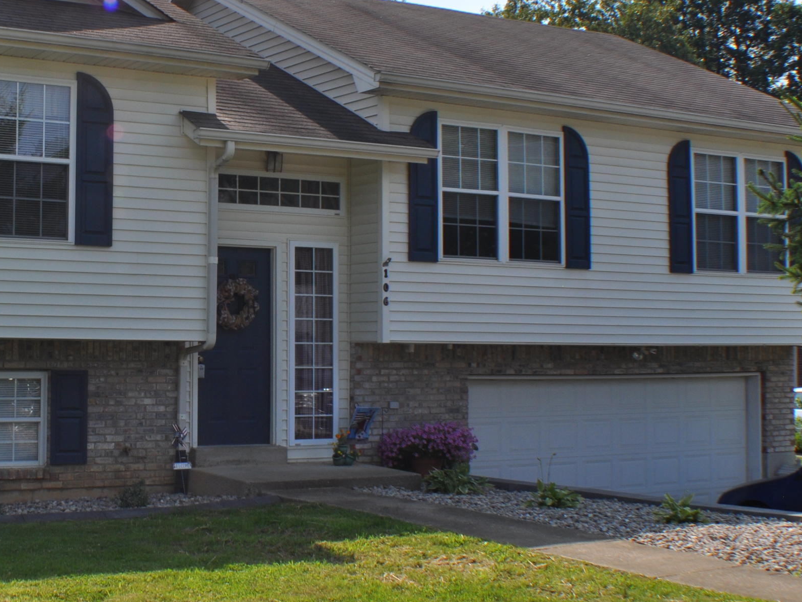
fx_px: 1645
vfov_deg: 20.7
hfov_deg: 26.7
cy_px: 227
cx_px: 122
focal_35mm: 71
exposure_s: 1/400
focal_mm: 26
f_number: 10
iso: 200
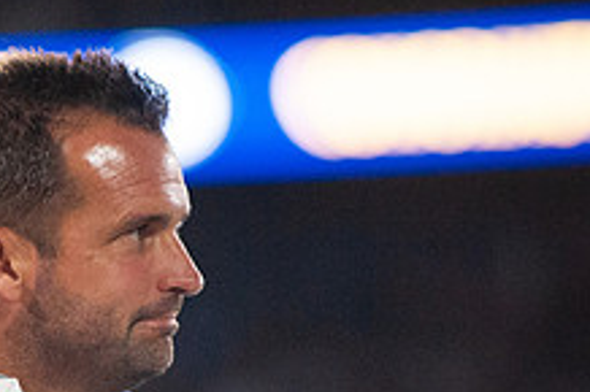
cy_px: 508
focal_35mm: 531
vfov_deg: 2.6
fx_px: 8696
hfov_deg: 3.9
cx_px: 35
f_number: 2.8
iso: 3200
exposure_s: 1/2000
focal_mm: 200
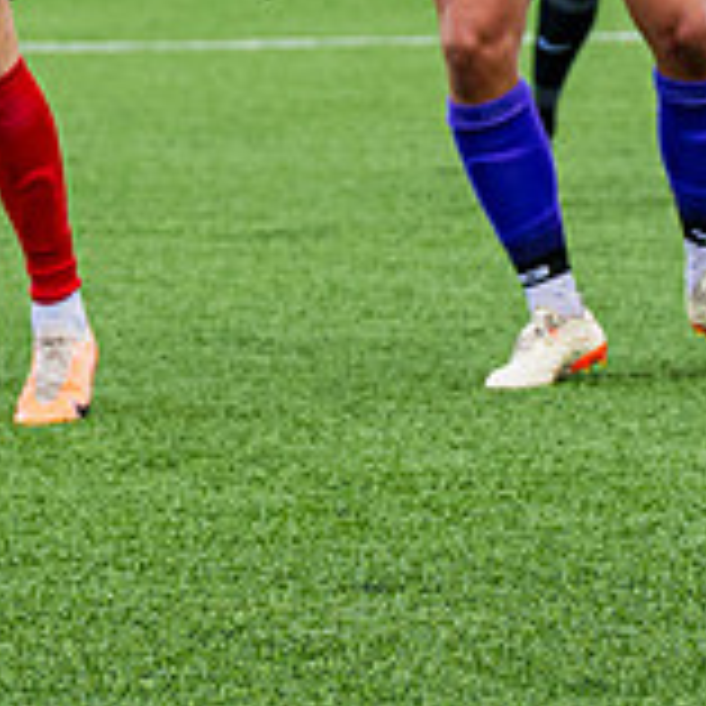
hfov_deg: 3.9
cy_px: -309
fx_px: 10453
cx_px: 882
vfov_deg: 3.9
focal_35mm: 453
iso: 400
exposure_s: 1/1250
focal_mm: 81
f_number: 4
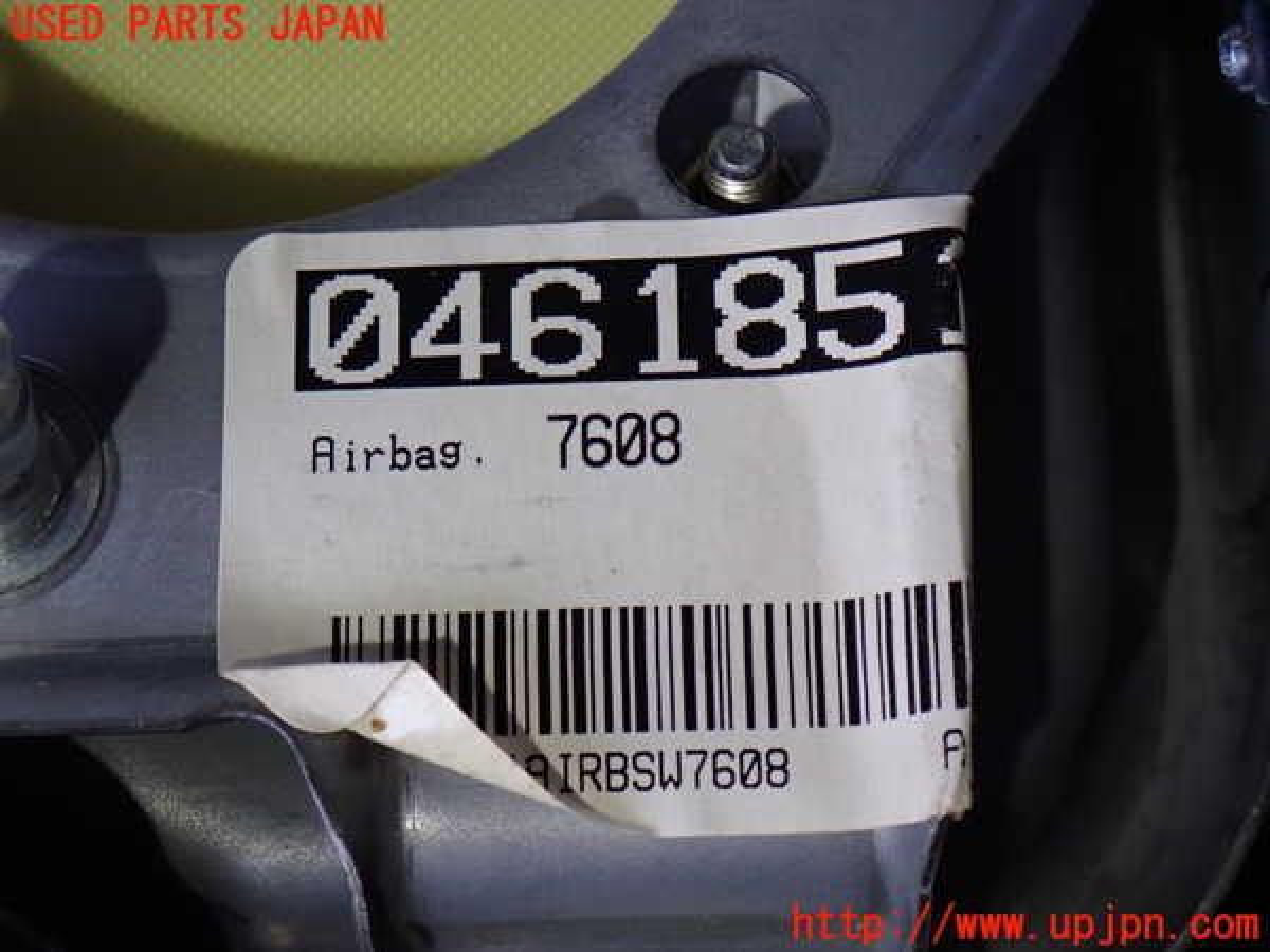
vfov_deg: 14.8
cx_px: 635
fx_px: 3669
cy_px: 476
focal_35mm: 100
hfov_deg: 19.6
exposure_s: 1/50
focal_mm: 18
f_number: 4.9
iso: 800
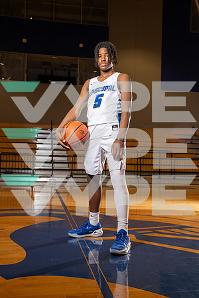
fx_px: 365
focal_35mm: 44
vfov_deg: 44.5
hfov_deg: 30.5
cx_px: 100
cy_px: 149
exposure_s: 1/250
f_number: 4.5
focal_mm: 44
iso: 400
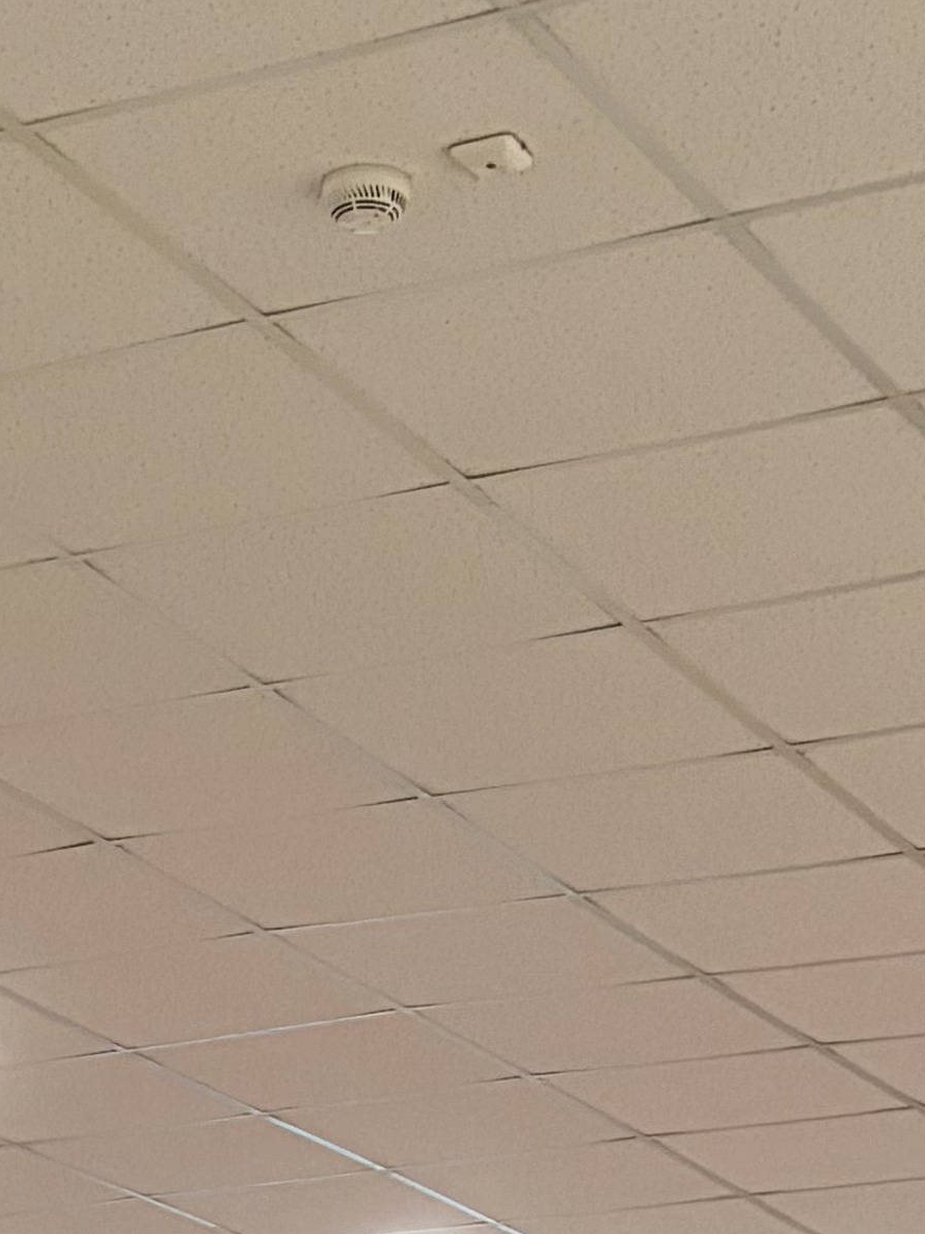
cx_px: -386
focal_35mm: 125
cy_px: 1826
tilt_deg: +3.3
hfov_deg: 11.4
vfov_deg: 14.7
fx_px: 4454
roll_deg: -3.0
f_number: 1.6
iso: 500
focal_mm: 5.96
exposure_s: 1/40
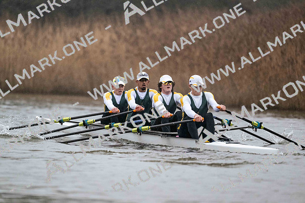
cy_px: 102
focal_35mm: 400
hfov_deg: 5.2
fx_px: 3390
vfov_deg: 3.4
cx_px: 152
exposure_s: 1/1600
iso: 6400
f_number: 4.5
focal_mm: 400
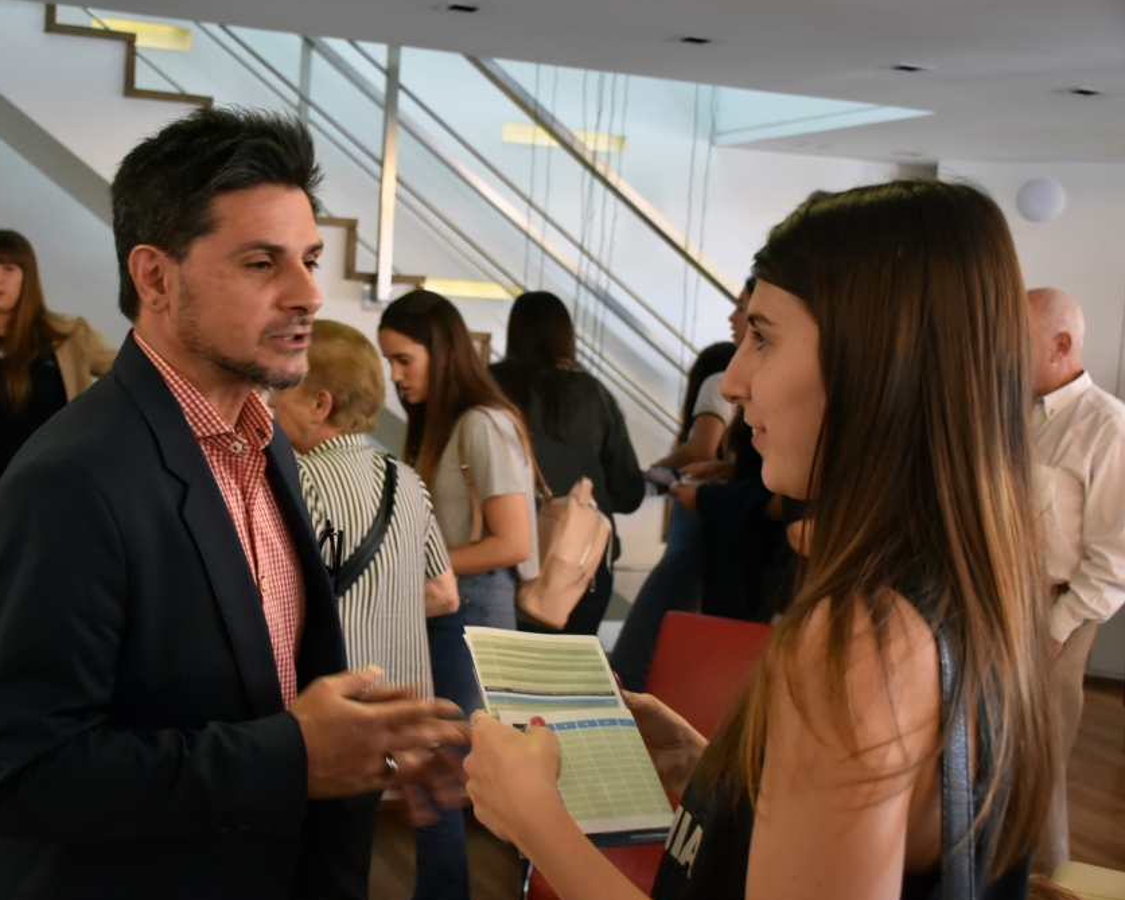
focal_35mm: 47
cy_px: 453
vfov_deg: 32.4
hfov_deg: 39.7
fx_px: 1551
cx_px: 437
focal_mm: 27
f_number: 4
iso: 800
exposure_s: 1/40
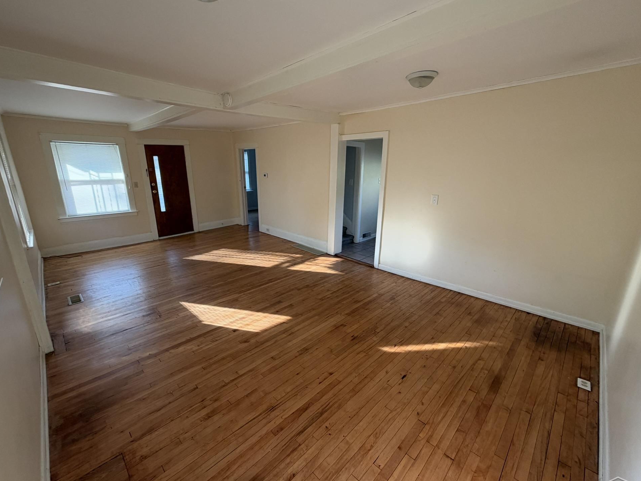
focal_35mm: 15
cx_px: 309
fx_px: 278
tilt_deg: -15.4
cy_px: 240
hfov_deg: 98.1
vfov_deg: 81.8
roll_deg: +0.7
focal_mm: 2.22
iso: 250
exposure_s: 1/121
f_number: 2.2
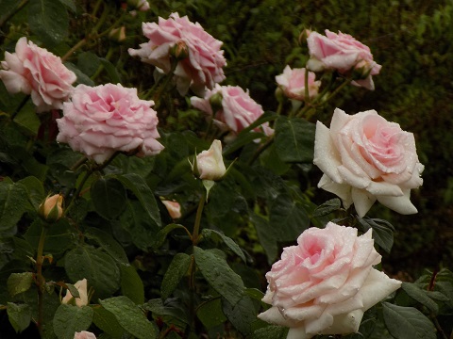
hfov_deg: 6.3
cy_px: 170
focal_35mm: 317
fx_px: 4148
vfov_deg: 4.7
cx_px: 226
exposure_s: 1/80
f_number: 5.9
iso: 80
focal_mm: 56.4
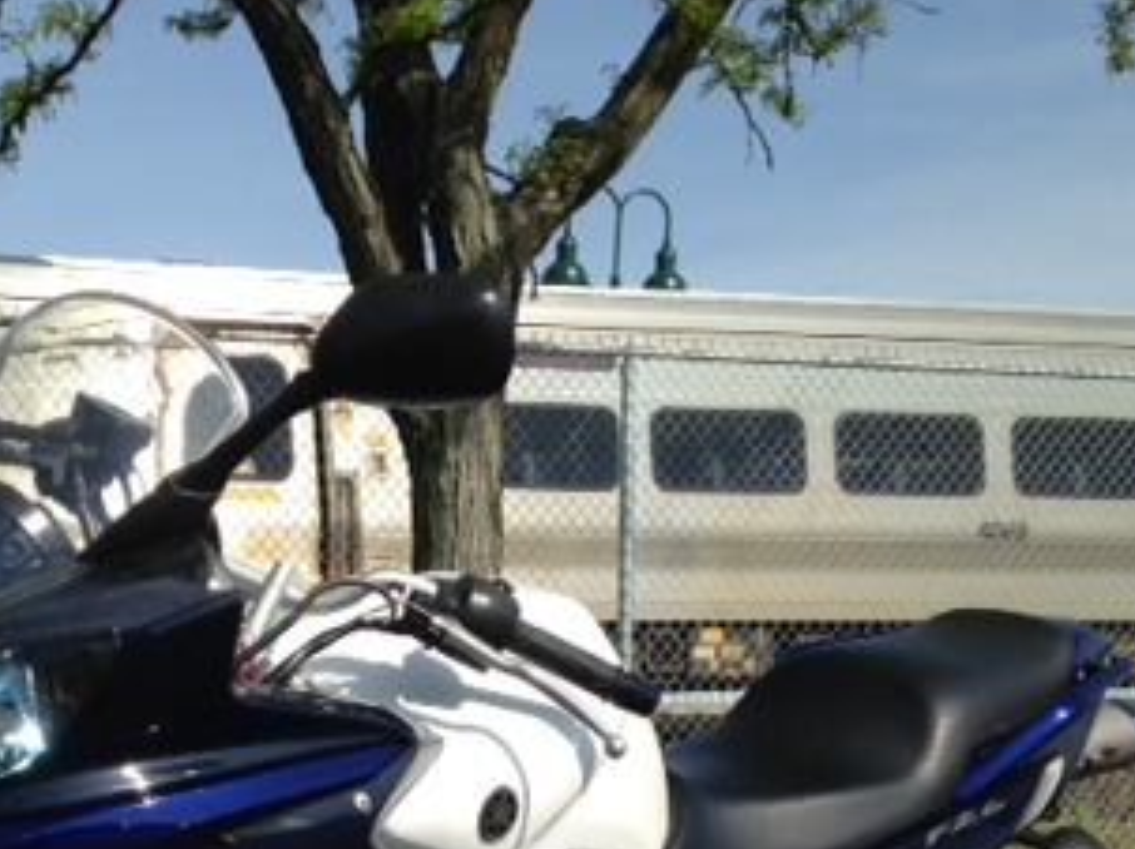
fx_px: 2293
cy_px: 868
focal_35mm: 70
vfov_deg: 20.3
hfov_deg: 27.4
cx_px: 293
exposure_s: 1/1550
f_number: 2.4
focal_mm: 4.12
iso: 50
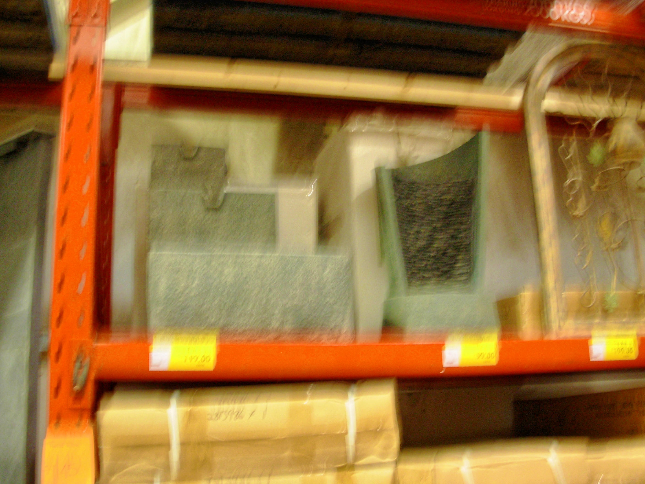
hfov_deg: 49.0
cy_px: 242
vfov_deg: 37.7
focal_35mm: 38
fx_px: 708
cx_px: 322
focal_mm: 6.3
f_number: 2.9
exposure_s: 1/4
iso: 79
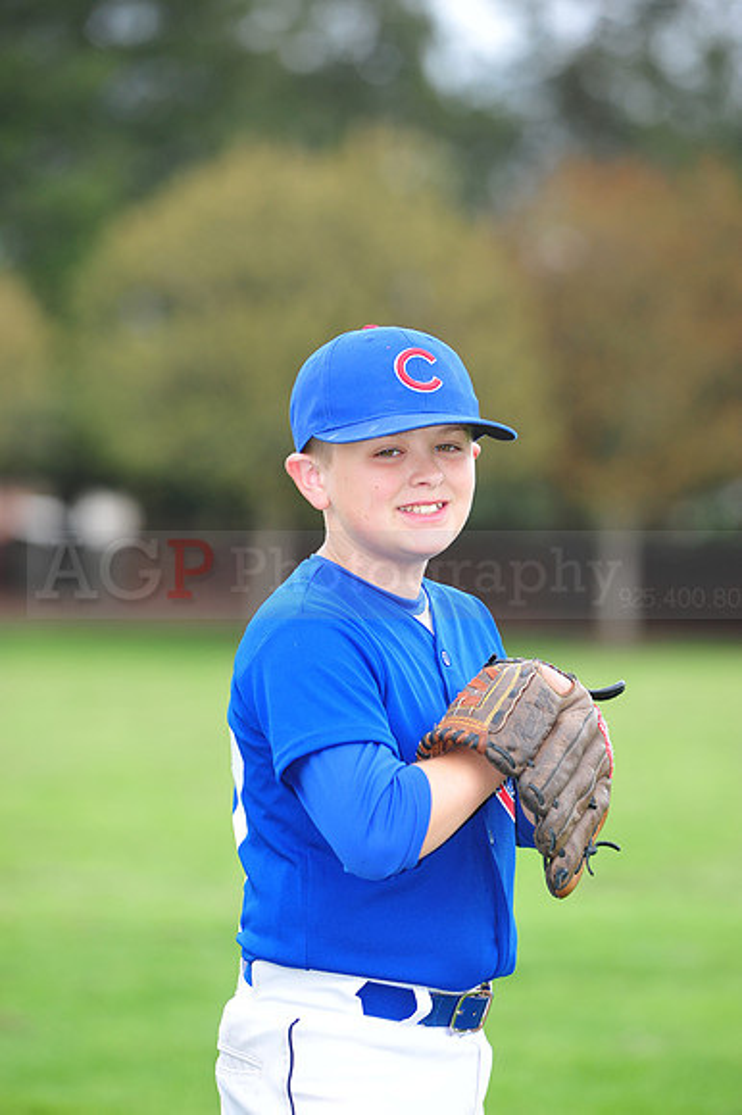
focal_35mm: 200
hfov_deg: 6.9
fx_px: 6190
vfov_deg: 10.3
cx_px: 371
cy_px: 558
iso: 400
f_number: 5
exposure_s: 1/400
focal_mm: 200
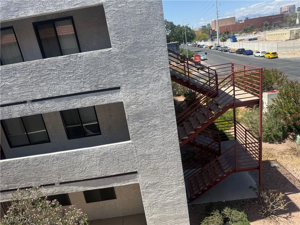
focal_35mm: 24
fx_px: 208
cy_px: 112
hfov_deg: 71.6
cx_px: 150
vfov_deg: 56.8
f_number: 1.78
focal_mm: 6.76
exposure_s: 1/3953
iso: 80
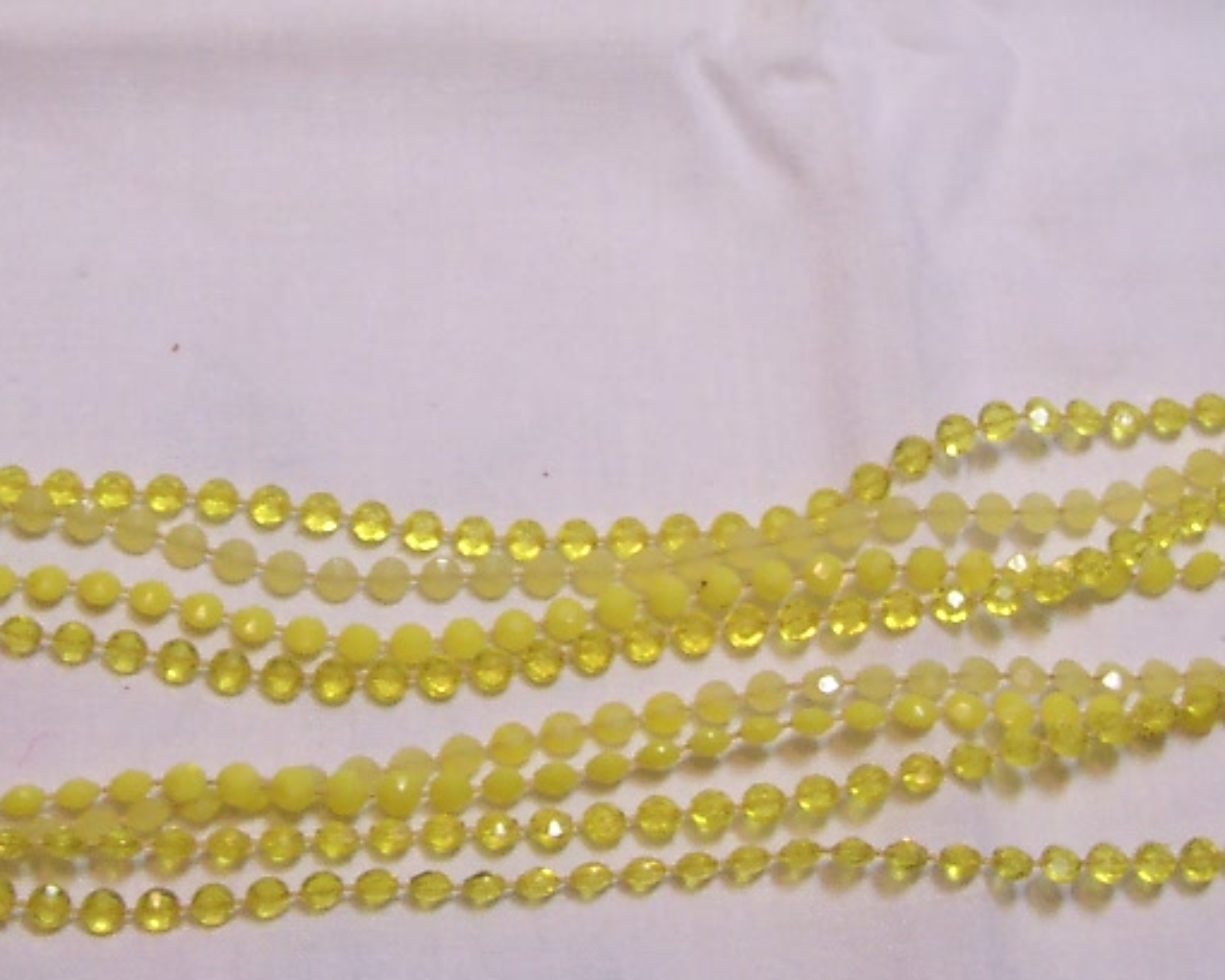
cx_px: 637
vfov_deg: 17.9
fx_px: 3082
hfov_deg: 22.5
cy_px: 156
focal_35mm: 85
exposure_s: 1/30
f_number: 2.8
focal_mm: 5.6
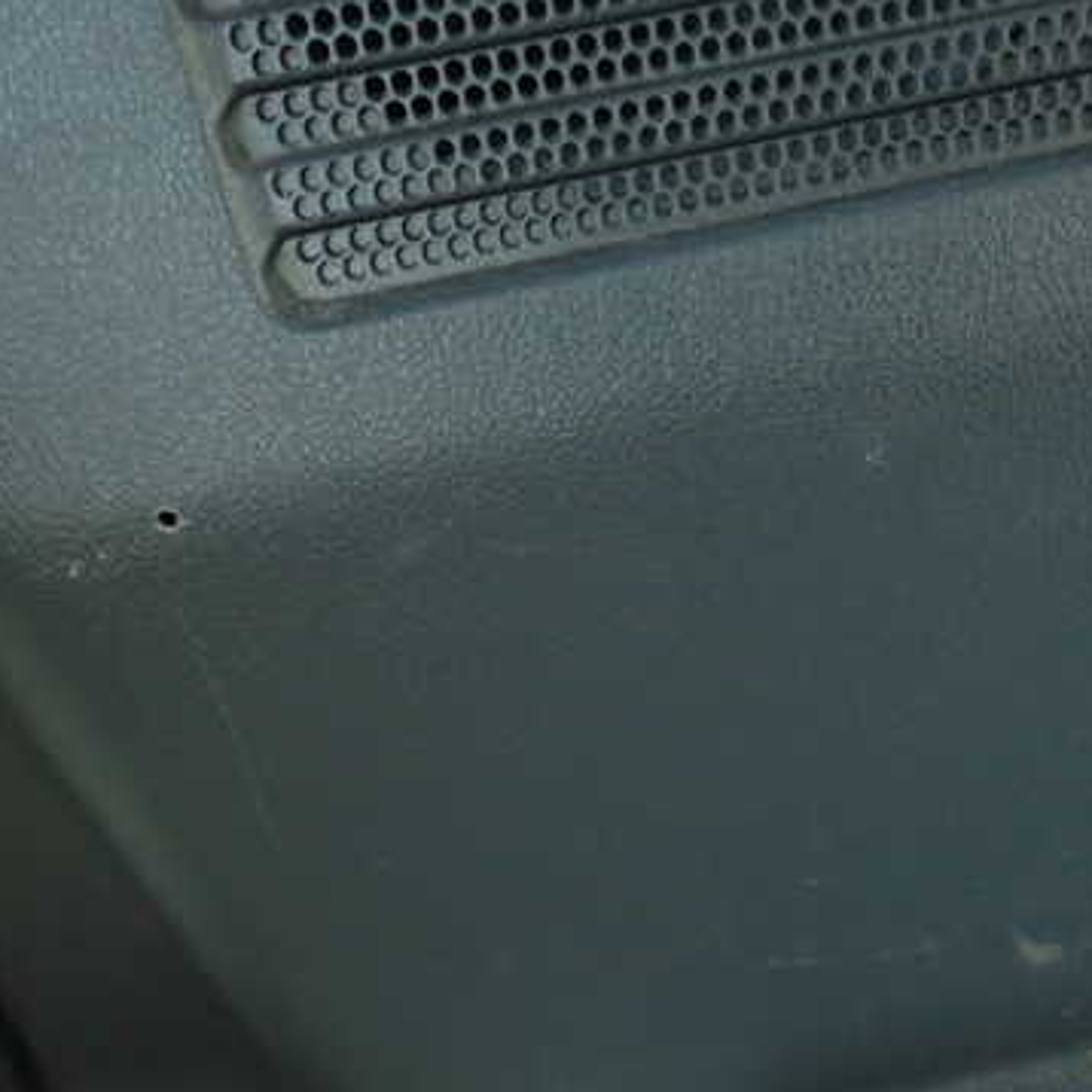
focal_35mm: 37
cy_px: 610
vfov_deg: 44.8
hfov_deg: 43.6
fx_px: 1321
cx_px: 805
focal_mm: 4.5
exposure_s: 1/30
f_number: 2
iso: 500
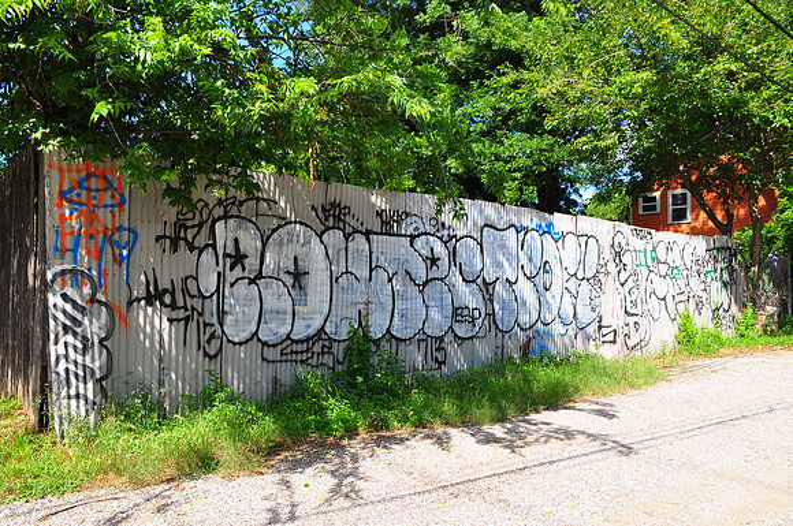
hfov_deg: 67.5
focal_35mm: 27
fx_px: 594
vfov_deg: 47.8
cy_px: 263
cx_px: 396
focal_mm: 18
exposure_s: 1/125
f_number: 9
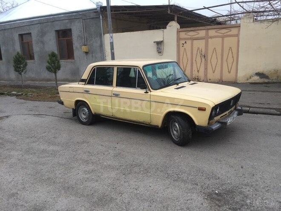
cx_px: 140
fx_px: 235
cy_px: 106
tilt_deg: -10.3
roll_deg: +2.3
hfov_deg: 61.7
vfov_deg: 48.2
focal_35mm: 29
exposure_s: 1/100
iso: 32
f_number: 2.2
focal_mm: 4.15
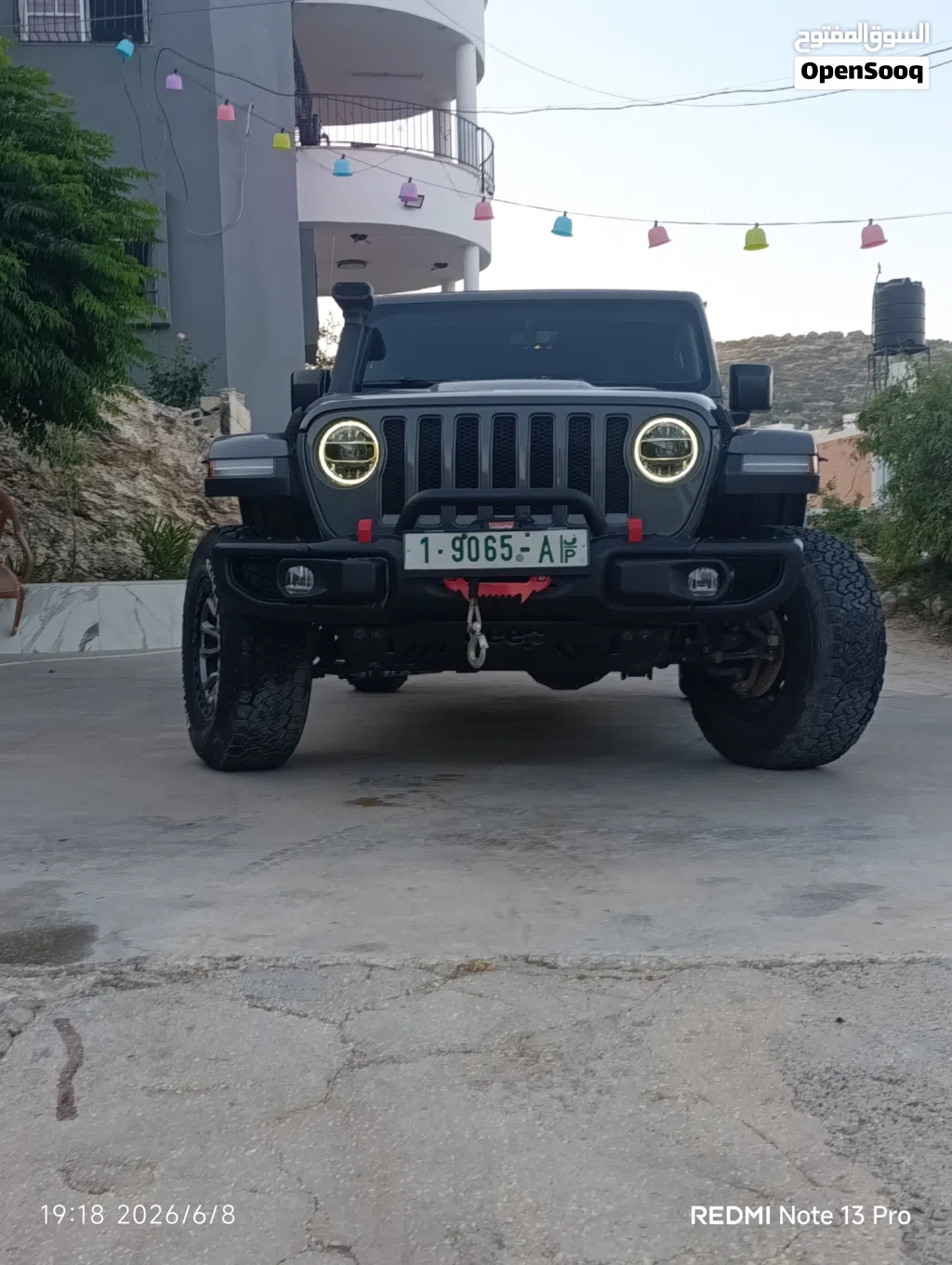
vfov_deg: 50.1
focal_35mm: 37
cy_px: 632
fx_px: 1353
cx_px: 476
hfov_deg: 38.8
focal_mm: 6.14
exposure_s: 1/100
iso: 100
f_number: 1.6
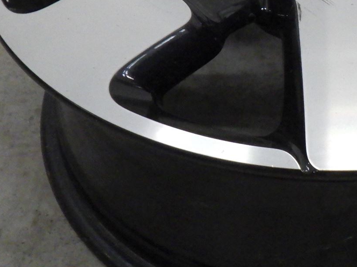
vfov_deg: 20.8
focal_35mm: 70
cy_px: 64
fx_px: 722
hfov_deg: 27.0
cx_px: 310
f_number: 3.5
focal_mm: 5
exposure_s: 1/40
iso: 250
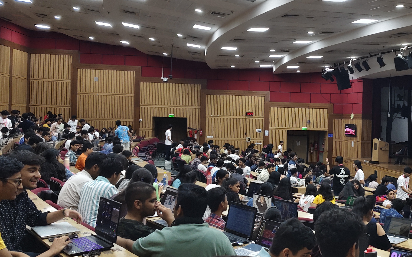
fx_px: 505
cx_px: 314
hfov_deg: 42.8
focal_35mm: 45
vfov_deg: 28.6
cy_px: 118
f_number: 1.88
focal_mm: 5.56
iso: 545
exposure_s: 1/100
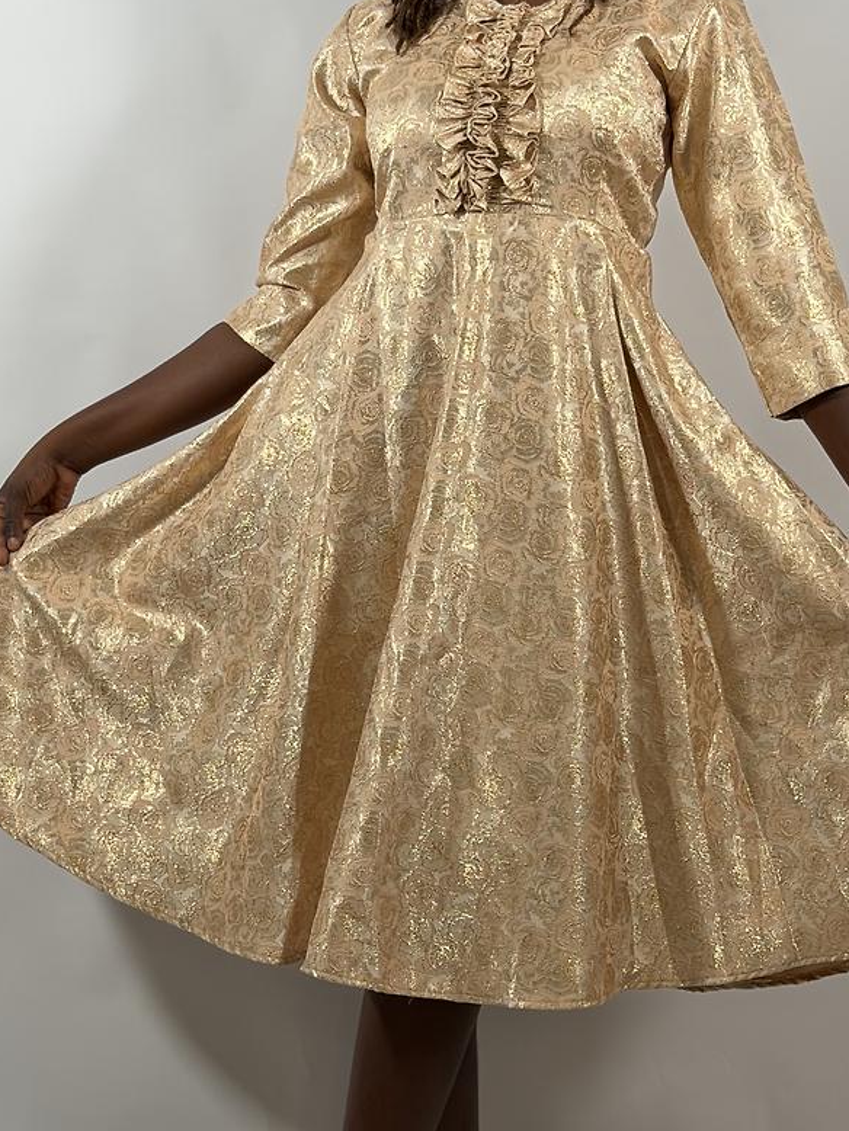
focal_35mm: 74
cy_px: 446
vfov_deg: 26.3
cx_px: 459
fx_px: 2419
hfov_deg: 19.9
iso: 50
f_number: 1.78
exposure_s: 1/100
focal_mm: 6.76
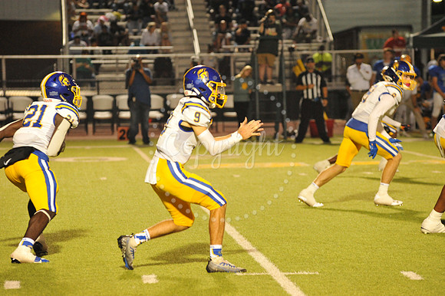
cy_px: 148
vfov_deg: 6.9
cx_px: 222
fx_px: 2471
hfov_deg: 10.3
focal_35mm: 200
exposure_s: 1/200
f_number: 5.6
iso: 5000
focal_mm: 200
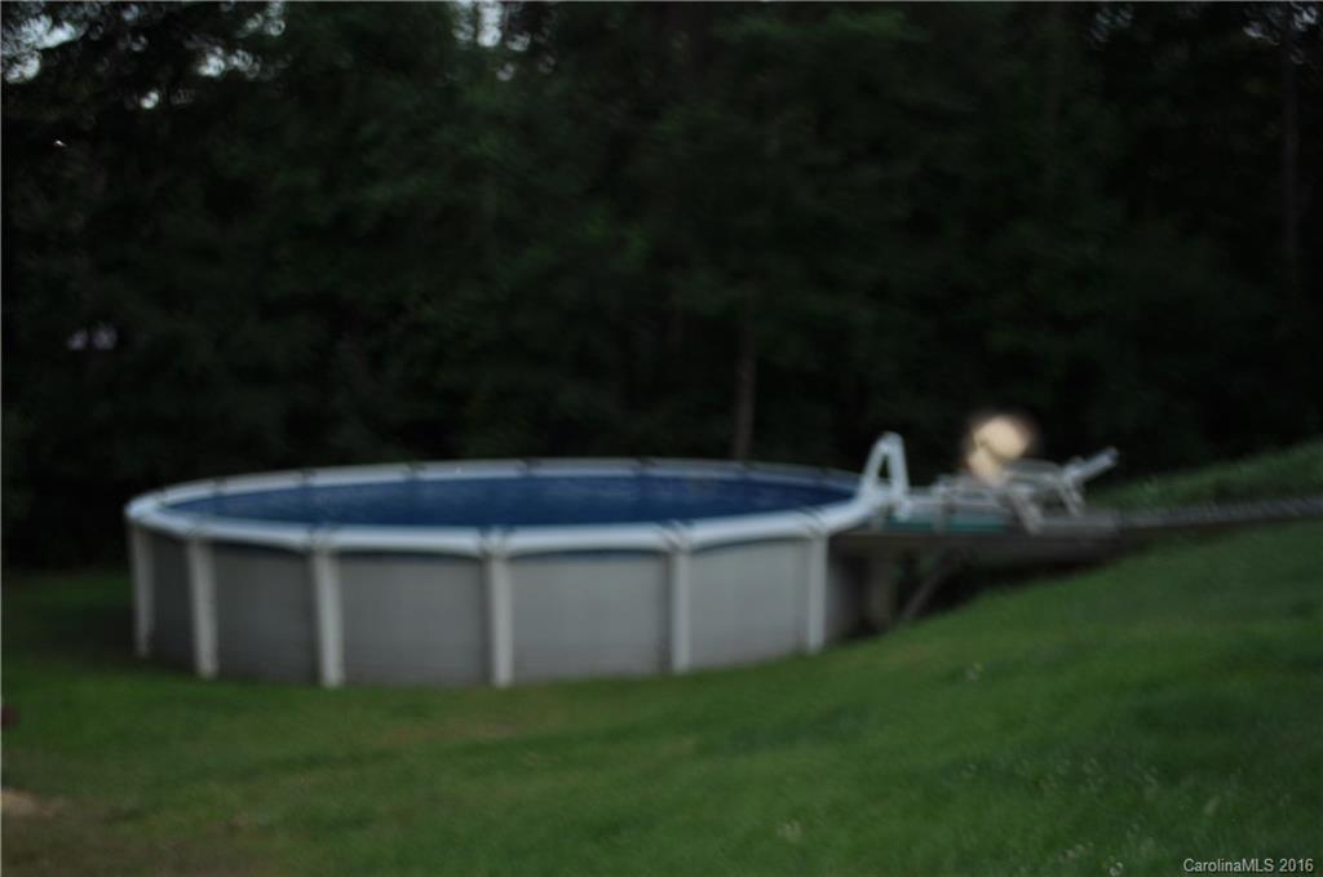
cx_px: 662
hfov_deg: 41.2
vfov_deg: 28.0
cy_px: 438
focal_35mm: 48
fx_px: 1761
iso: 200
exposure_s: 1/200
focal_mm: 32
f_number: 9
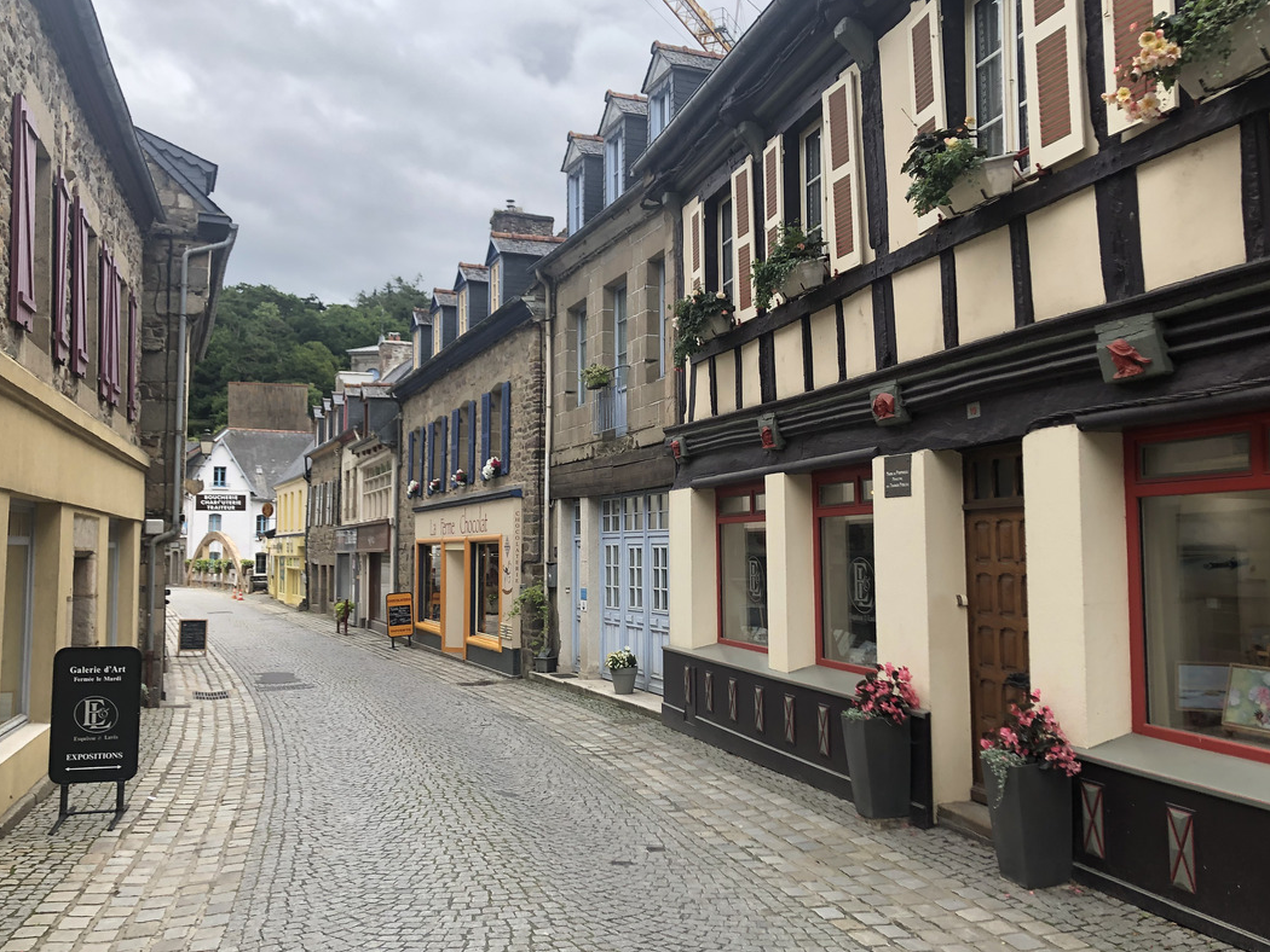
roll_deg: +0.7
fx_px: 1174
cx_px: 642
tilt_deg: +4.8
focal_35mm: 32
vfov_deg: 44.2
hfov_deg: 56.8
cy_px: 481
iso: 20
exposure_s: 1/1156
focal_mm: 4
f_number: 1.8
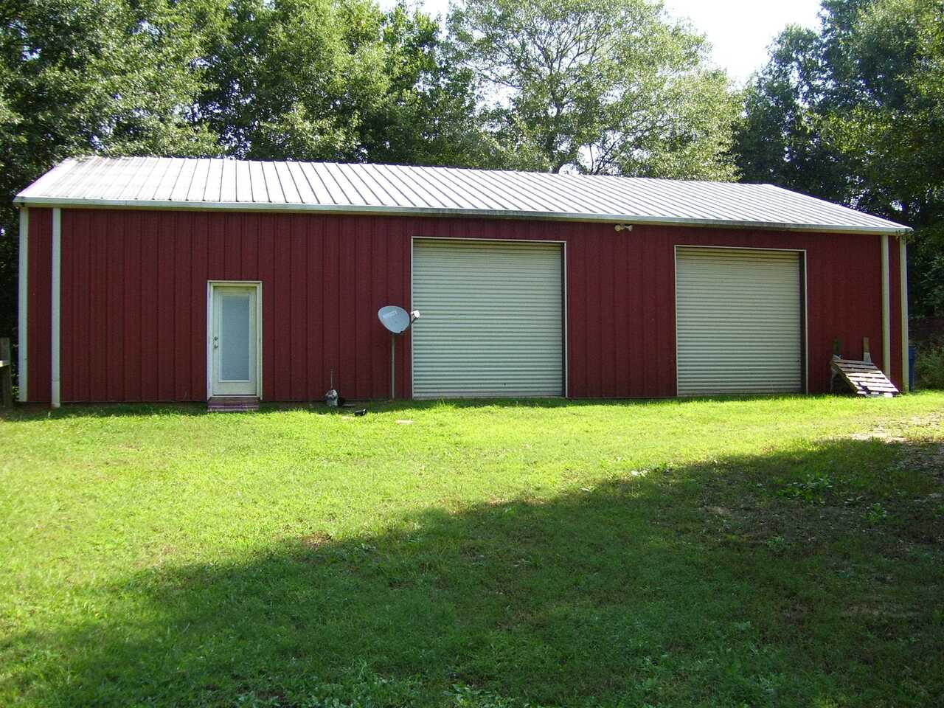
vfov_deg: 38.7
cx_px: 472
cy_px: 354
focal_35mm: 37
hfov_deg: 50.1
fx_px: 1009
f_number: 2.7
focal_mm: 6
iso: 80
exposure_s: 1/350
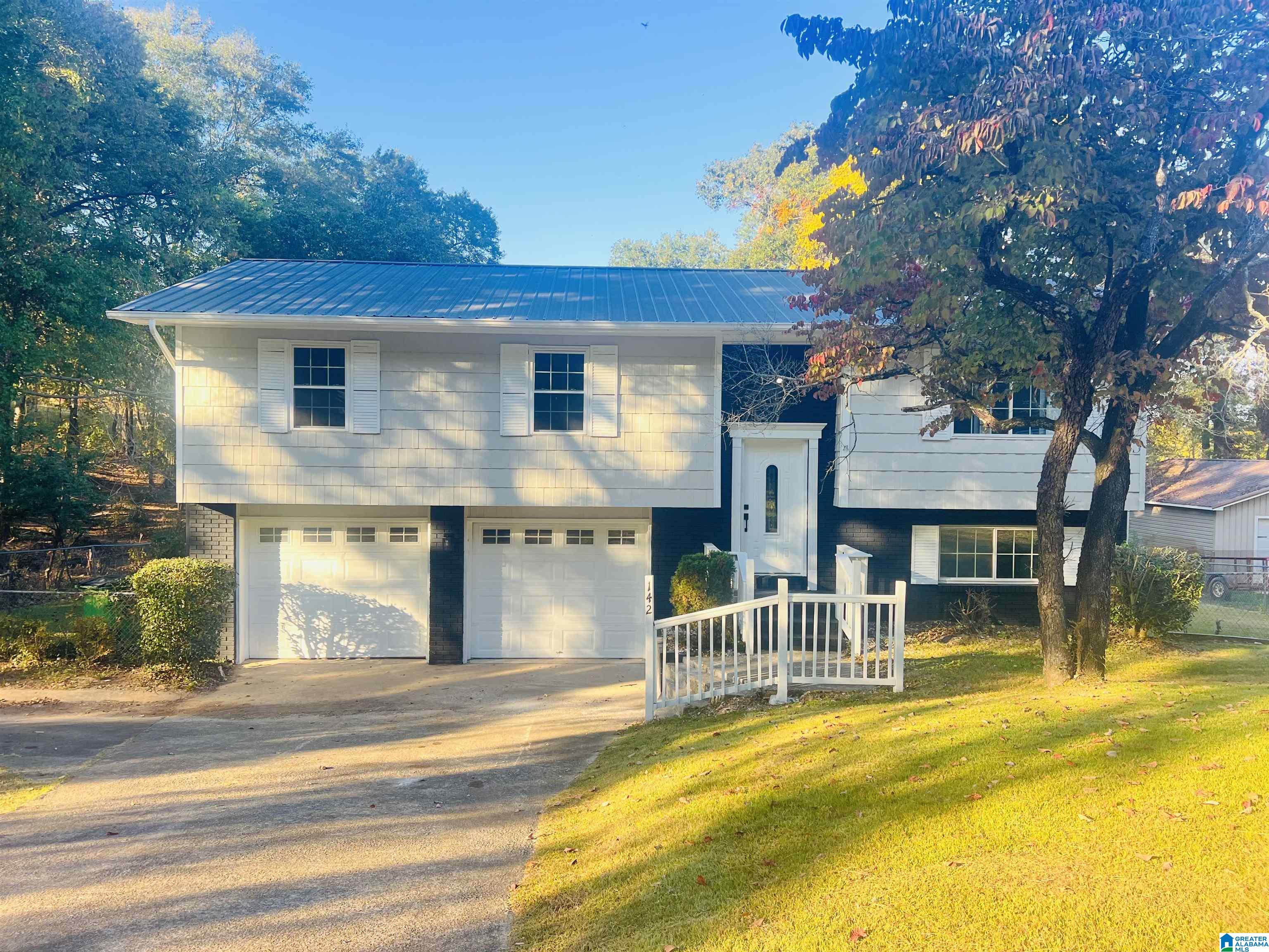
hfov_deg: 67.3
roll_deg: -1.3
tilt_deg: -2.7
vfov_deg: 53.1
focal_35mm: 26
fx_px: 953
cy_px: 476
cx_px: 634
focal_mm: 5.7
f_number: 1.5
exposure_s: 1/353
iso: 50
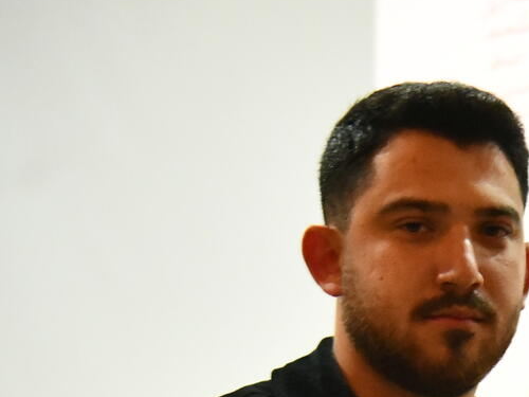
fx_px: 2537
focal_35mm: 166
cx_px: 965
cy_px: 577
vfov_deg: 8.8
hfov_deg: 11.1
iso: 10000
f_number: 4
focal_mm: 45
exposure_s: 1/250
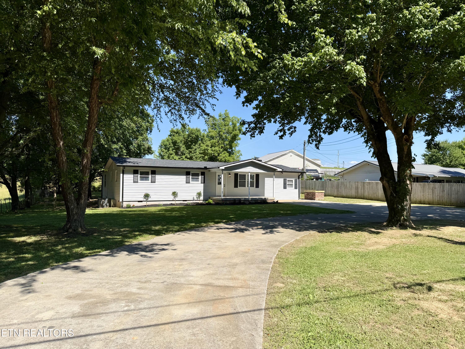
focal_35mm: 24
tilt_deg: +1.1
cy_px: 174
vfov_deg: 56.8
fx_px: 322
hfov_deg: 71.6
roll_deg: -0.4
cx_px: 232
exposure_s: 1/3759
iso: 80
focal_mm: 6.76
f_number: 1.78
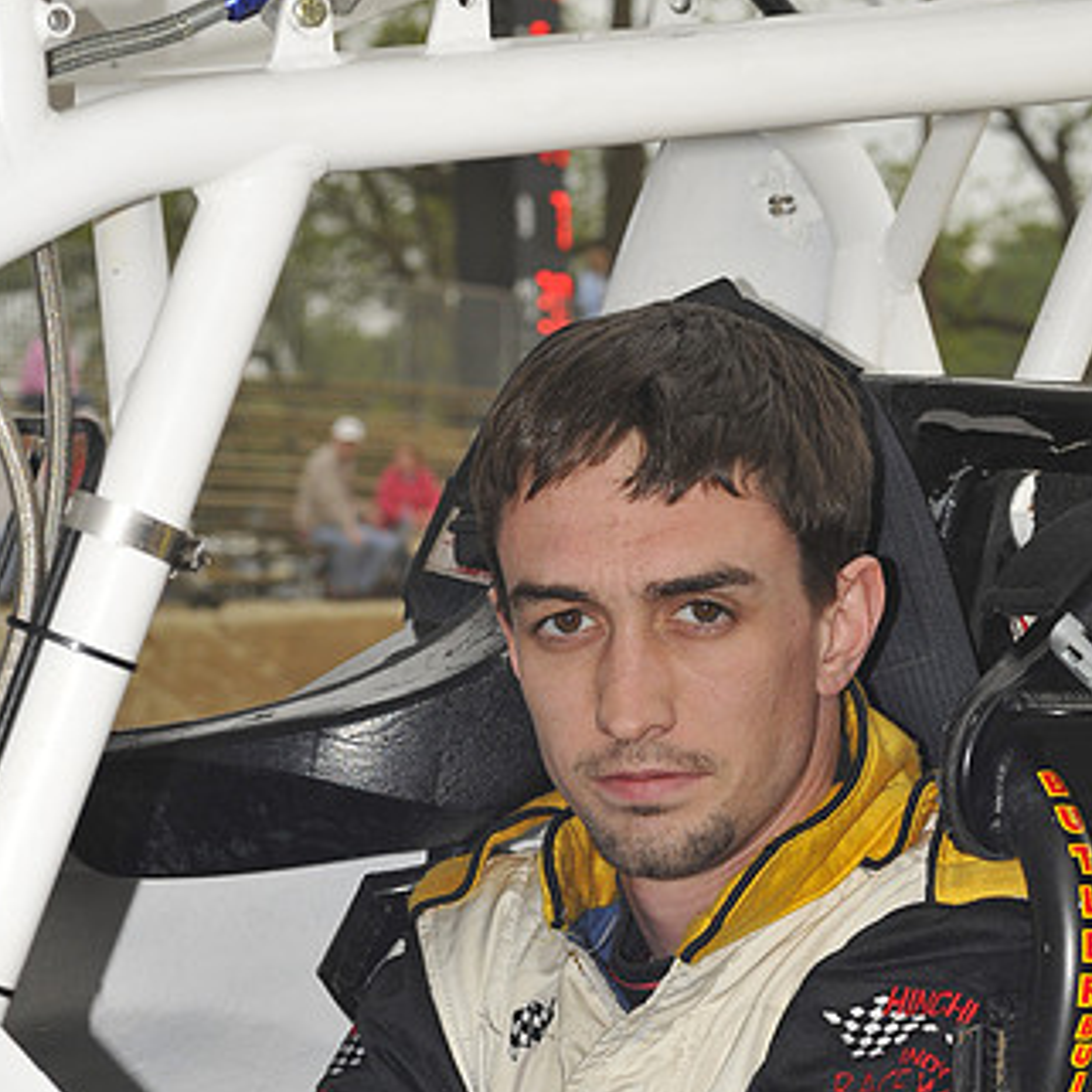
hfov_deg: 15.2
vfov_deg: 15.0
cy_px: 973
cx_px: 580
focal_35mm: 115
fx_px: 4104
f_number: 7.1
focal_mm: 50
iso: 320
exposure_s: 1/250
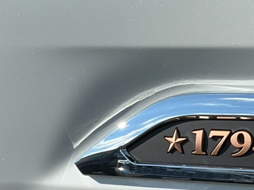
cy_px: 174
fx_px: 573
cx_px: 279
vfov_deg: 18.6
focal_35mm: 78
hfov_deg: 23.5
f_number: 1.8
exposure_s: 1/2538
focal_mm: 3
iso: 25
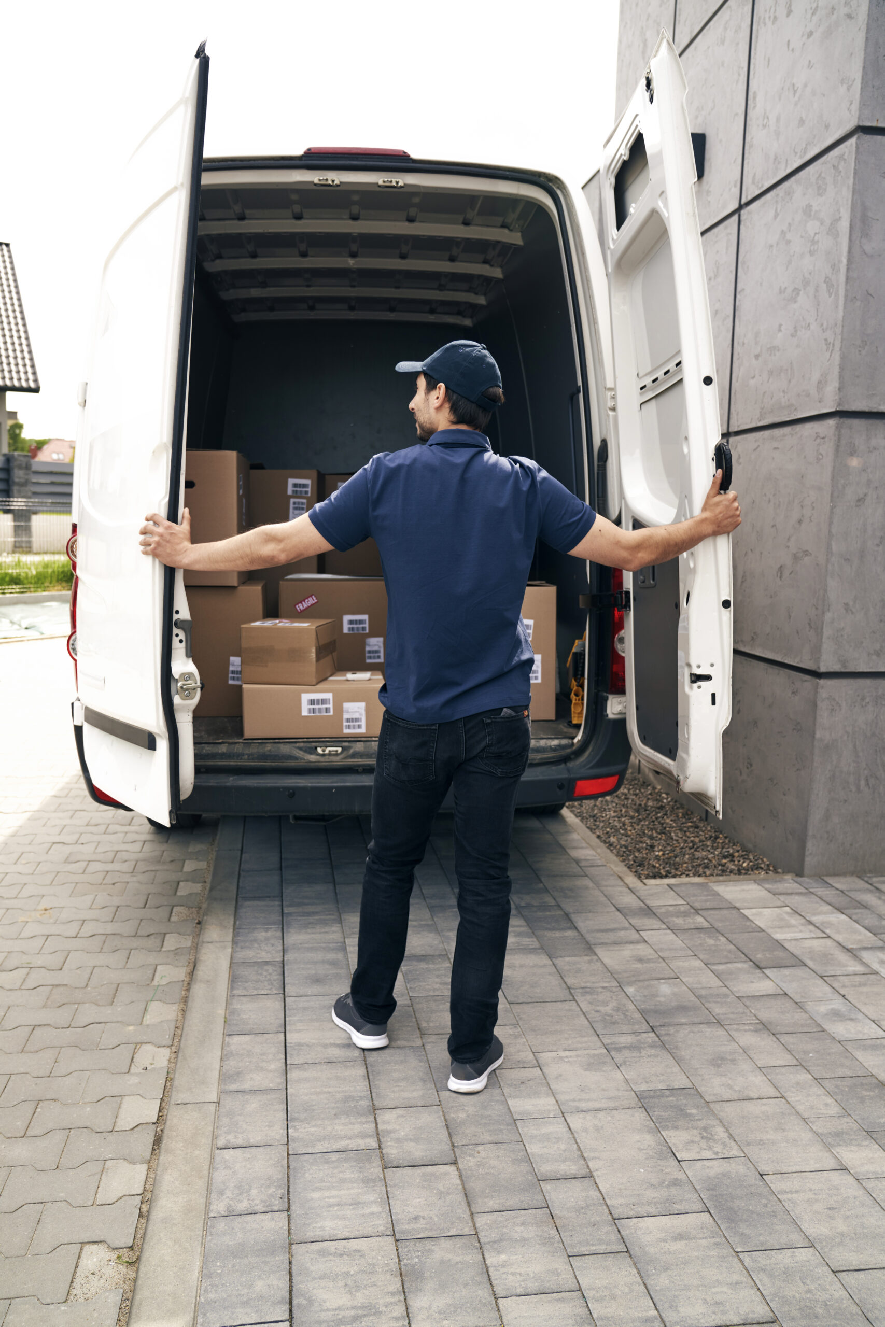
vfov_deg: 63.7
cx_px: 442
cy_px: 664
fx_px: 1069
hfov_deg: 45.0
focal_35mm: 29
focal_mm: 29
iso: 125
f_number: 4
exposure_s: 1/640
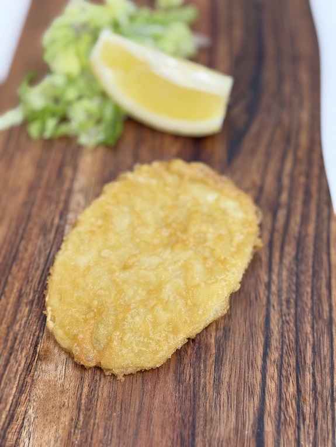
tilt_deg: -57.7
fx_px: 621
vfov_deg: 39.6
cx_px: 168
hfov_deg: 30.3
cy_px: 224
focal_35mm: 48
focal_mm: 6.76
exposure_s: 1/100
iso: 125
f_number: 1.78
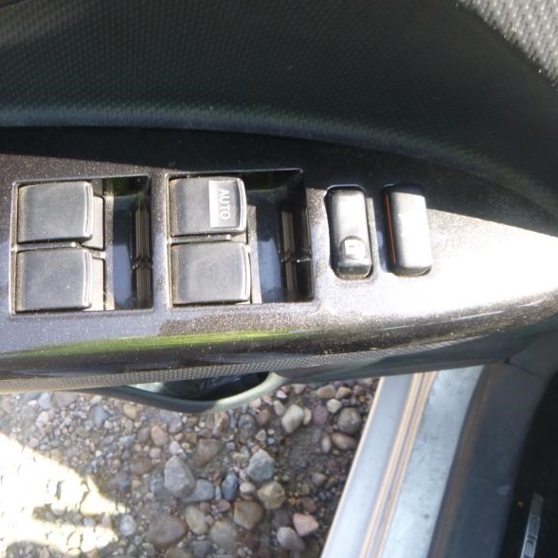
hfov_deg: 53.0
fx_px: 547
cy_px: 275
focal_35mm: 30
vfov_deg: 54.0
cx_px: 186
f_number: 3.9
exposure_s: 1/60
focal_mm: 4.5
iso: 125
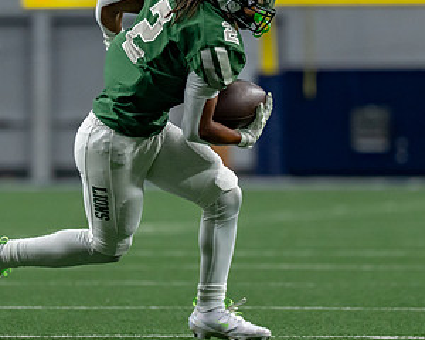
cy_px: 136
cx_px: 187
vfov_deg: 2.6
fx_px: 7409
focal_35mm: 589
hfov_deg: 3.3
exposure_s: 1/1000
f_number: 2.8
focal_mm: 200
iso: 1600
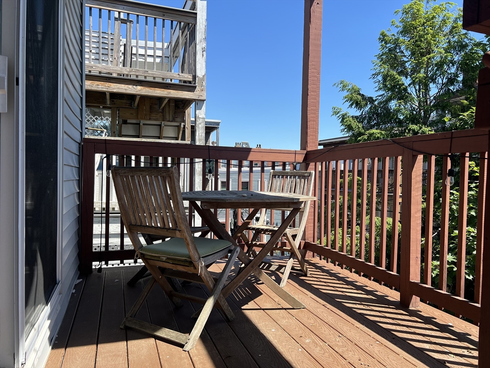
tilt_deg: -1.1
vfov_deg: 53.1
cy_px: 184
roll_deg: -0.5
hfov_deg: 67.3
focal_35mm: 26
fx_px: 368
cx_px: 245
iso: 50
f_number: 1.5
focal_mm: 5.7
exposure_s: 1/1934
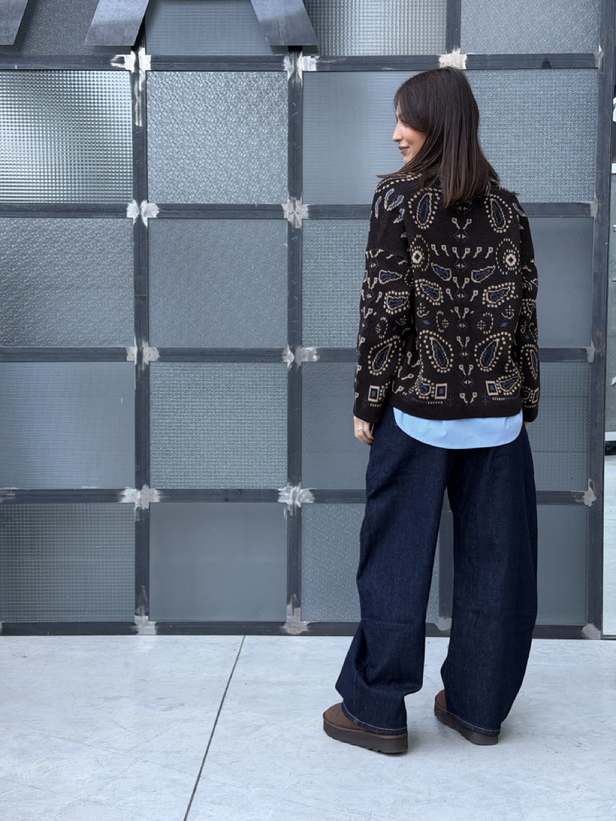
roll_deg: +0.1
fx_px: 1139
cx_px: 308
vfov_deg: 39.7
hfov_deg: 30.3
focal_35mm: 48
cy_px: 410
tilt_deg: -2.9
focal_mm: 6.76
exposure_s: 1/57
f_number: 1.78
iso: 250
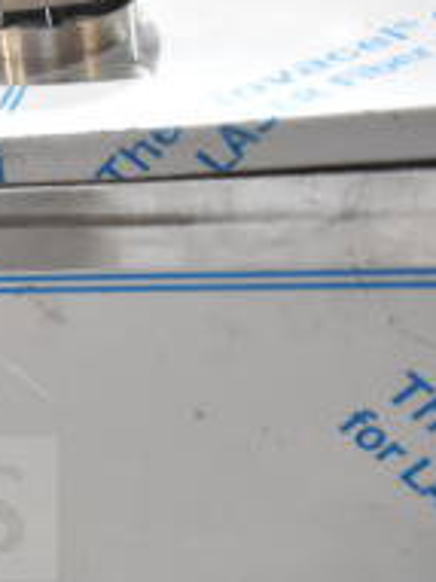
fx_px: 1395
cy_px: 340
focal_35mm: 83
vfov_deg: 23.5
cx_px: -287
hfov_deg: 15.8
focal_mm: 18
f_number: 4.5
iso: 1600
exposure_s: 1/80
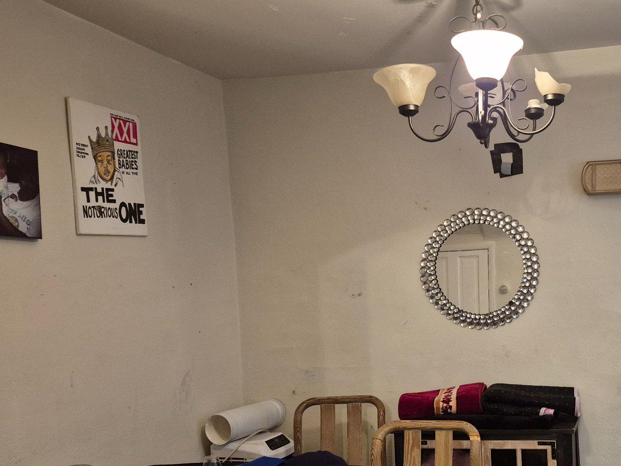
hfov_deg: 44.2
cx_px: 508
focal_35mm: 40
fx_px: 717
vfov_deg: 35.3
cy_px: 341
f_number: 1.8
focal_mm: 5.4
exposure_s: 1/60
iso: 800
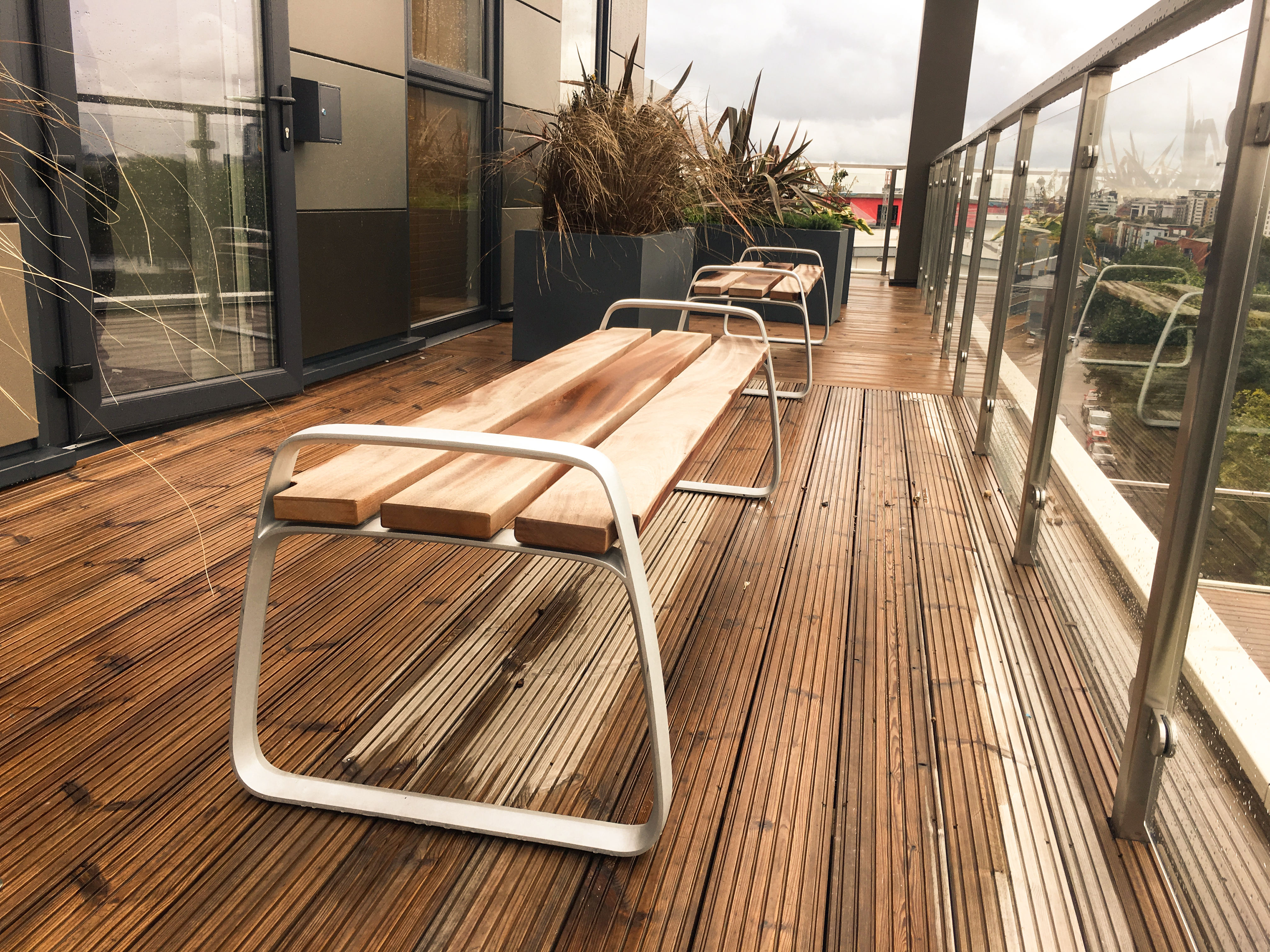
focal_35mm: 29
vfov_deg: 48.2
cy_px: 476
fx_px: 1064
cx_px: 635
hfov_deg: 61.7
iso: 25
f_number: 2.2
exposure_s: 1/304
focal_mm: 4.15
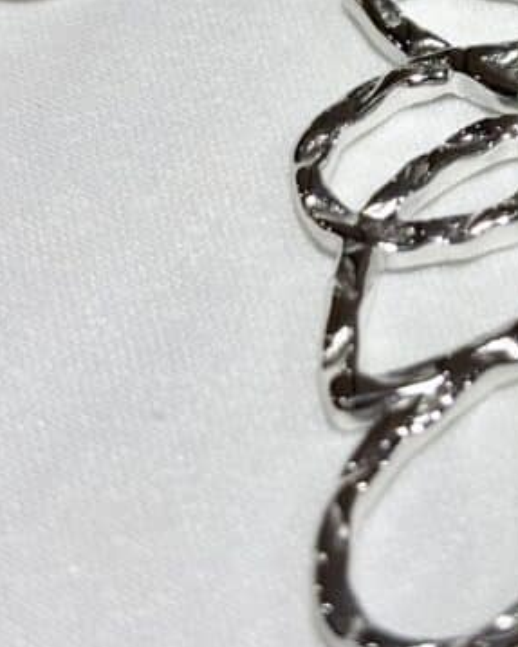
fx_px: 2775
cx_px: 572
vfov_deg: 12.9
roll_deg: +5.7
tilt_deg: -34.3
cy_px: -148
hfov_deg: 10.5
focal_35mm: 145
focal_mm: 5.96
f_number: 1.6
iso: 32
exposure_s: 1/281
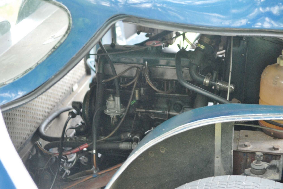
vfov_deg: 16.6
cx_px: 142
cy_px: 94
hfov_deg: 24.6
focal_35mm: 82
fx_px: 649
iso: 640
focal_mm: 55
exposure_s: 1/30
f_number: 2.8
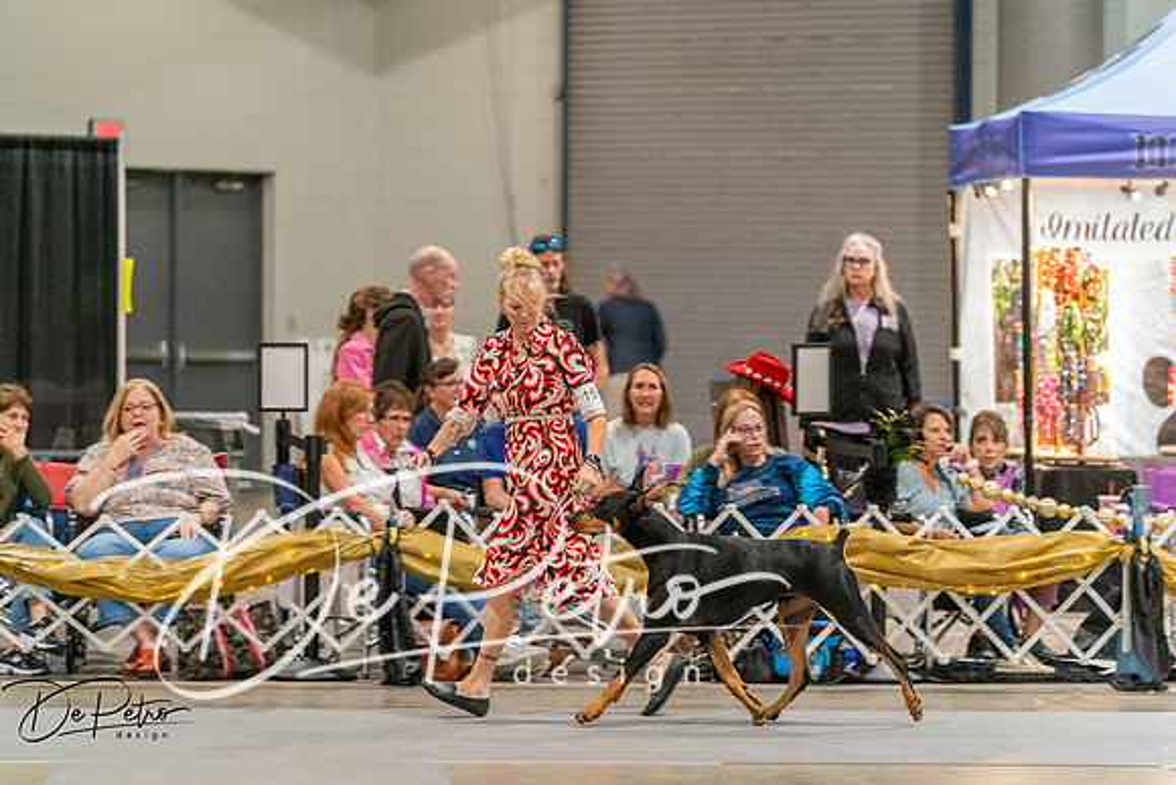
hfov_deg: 11.5
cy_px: 392
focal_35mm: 179
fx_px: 5848
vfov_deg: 7.7
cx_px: 588
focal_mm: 179
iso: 5000
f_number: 2.8
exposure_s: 1/250
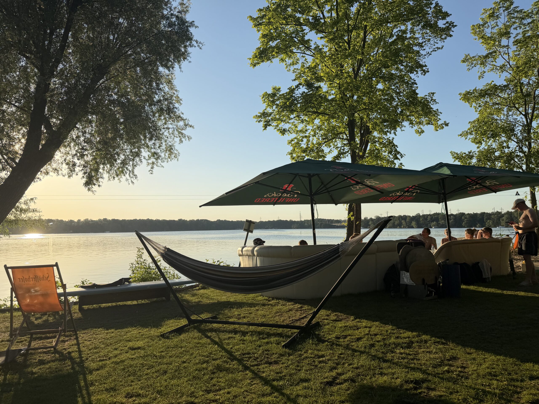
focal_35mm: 24
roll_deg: +0.0
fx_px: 374
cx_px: 270
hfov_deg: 71.6
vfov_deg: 56.8
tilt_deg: +4.9
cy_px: 202
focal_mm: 6.76
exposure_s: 1/5714
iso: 80
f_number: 1.78
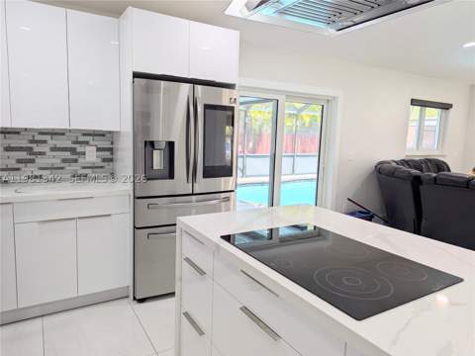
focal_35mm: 24
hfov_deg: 71.6
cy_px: 178
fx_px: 329
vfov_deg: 56.8
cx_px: 238
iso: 53
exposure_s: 1/283
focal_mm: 6.81
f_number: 1.85
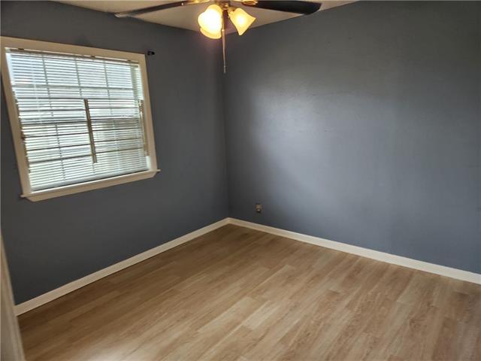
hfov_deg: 73.9
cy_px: 180
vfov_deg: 58.9
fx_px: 320
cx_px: 240
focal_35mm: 23
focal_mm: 5.4
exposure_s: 1/120
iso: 160
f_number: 1.8
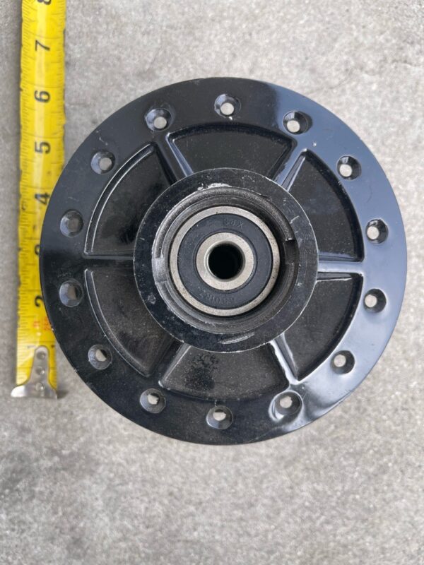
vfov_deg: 67.3
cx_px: 212
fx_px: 425
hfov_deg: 53.1
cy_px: 282
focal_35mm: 26
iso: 32
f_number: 1.6
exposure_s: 1/376
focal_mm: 5.1
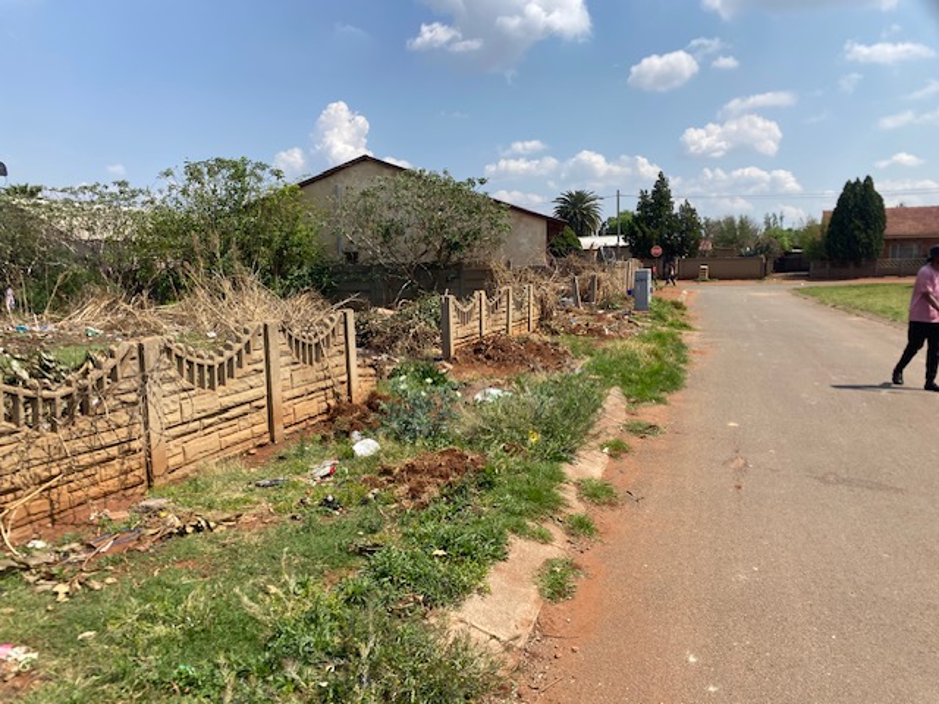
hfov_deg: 69.4
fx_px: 678
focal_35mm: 25
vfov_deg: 54.9
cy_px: 352
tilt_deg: -10.0
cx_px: 470
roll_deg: +1.0
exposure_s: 1/3205
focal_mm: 4.25
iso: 32
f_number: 1.8
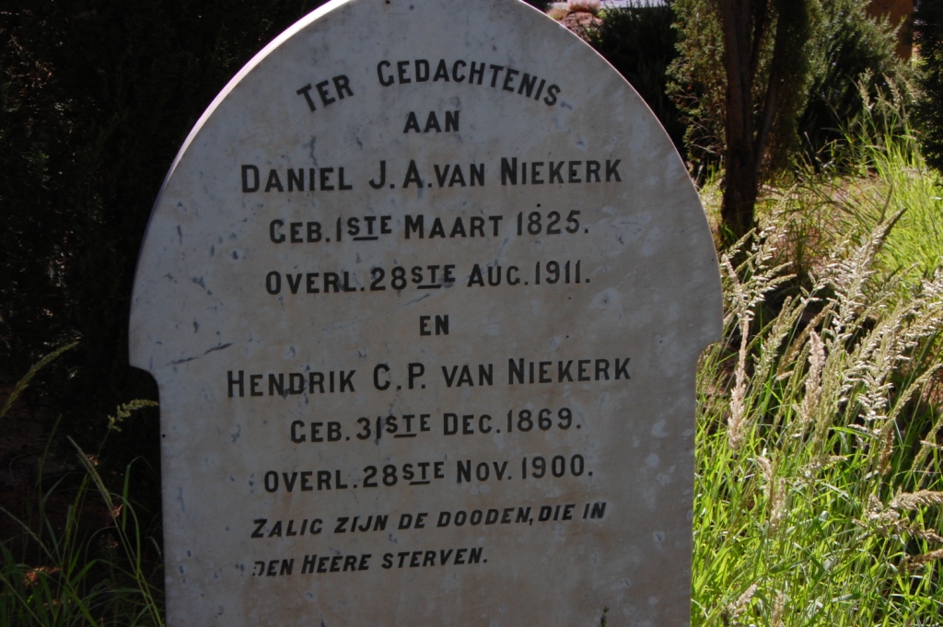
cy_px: 314
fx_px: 1963
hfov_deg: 27.0
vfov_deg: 18.2
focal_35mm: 75
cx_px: 472
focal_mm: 50
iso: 400
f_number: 18
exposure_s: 1/100
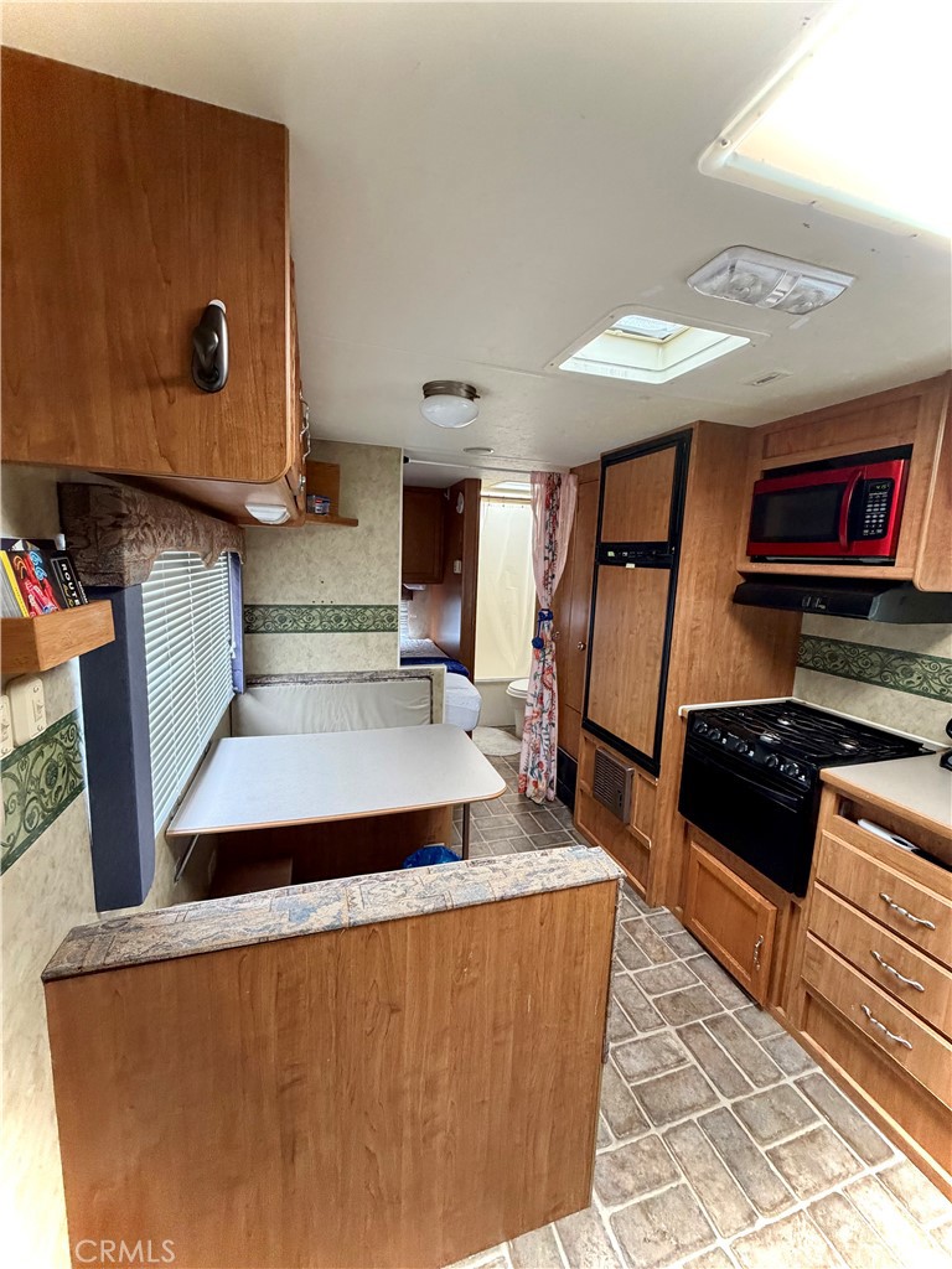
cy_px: 634
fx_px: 513
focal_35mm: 14
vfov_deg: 102.1
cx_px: 476
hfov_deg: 85.7
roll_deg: -1.1
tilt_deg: -6.7
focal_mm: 2.22
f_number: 2.2
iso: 320
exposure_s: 1/60
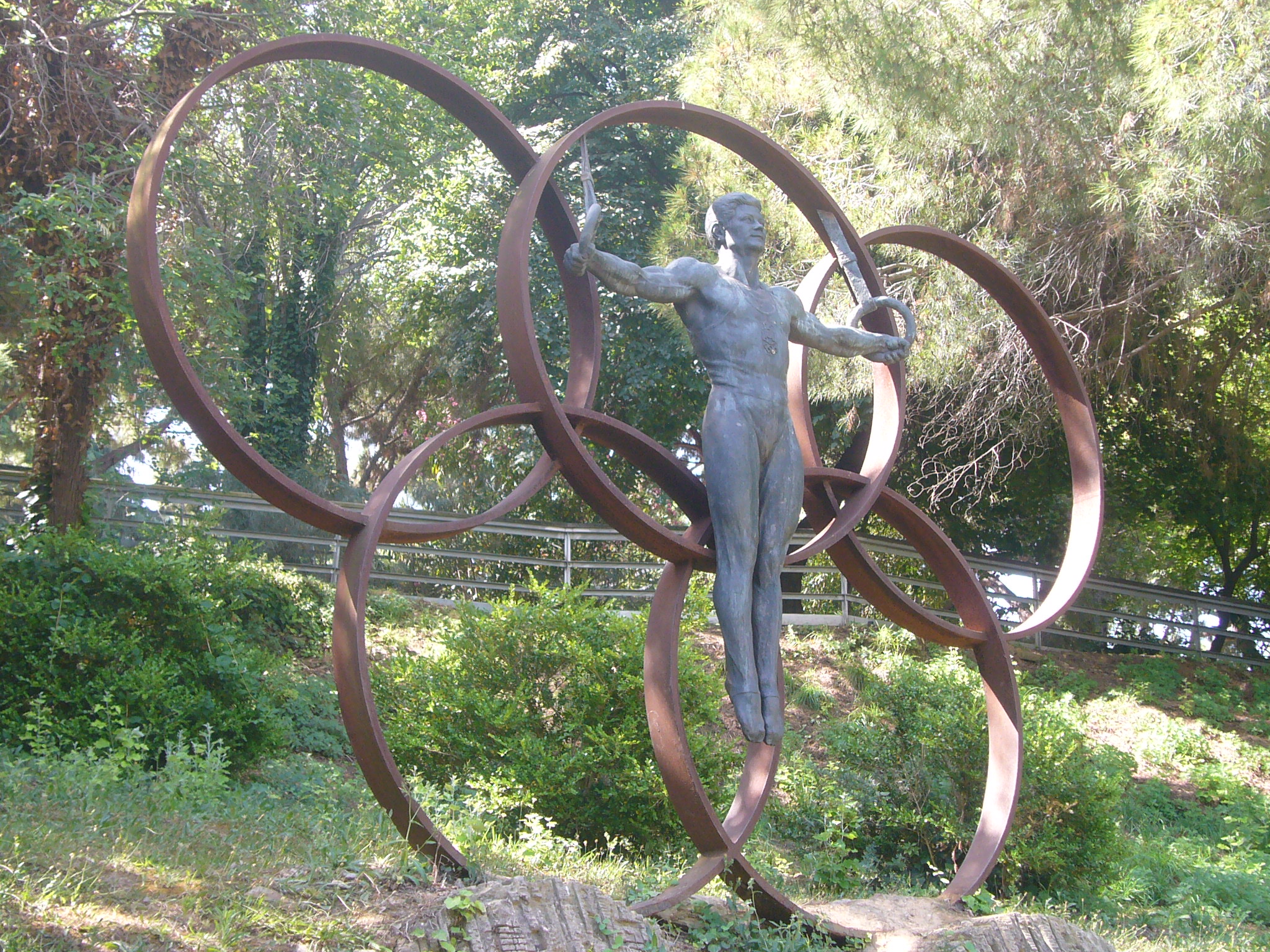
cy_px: 476
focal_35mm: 58
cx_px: 635
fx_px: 2128
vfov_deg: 25.2
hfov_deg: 33.2
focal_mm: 6.9
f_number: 3.3
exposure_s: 1/60
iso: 80
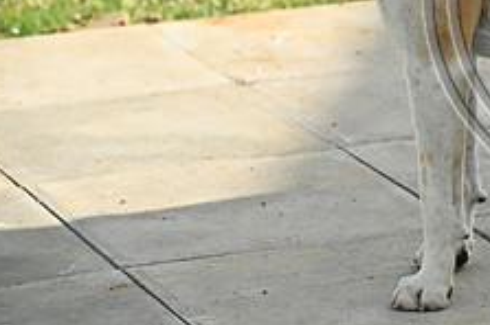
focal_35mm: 318
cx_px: 624
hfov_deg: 6.4
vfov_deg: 4.3
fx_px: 4322
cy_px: -41
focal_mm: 122
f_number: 4.5
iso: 220
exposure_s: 1/1000
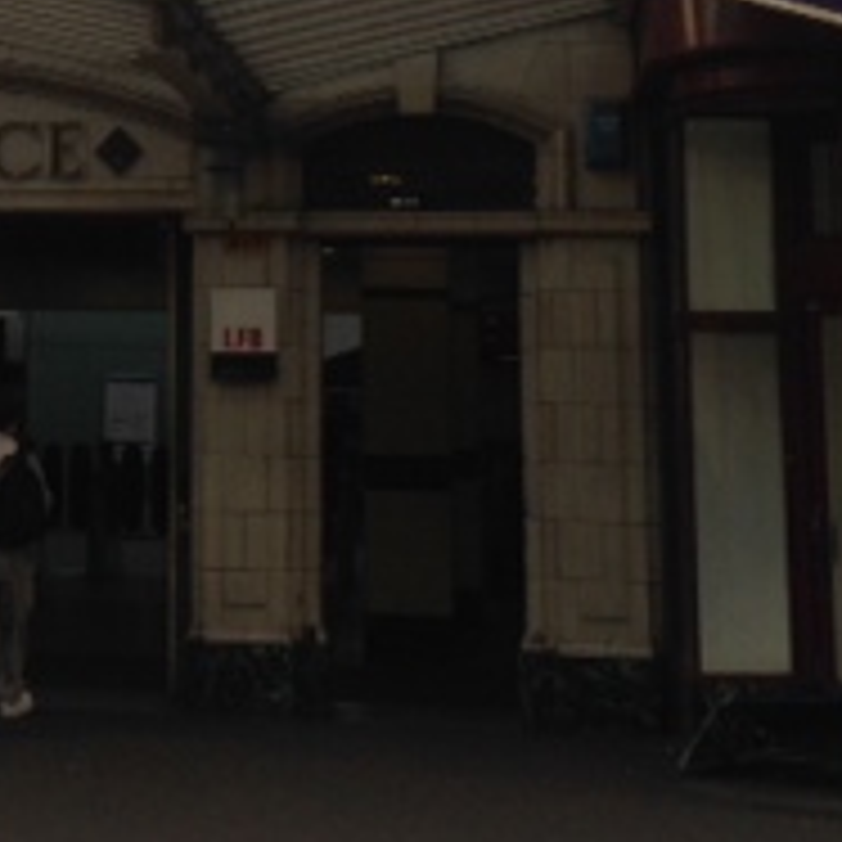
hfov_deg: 16.9
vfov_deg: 16.8
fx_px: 2752
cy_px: -122
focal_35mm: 100
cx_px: -59
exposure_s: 1/448
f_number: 2.4
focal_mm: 4.12
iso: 50
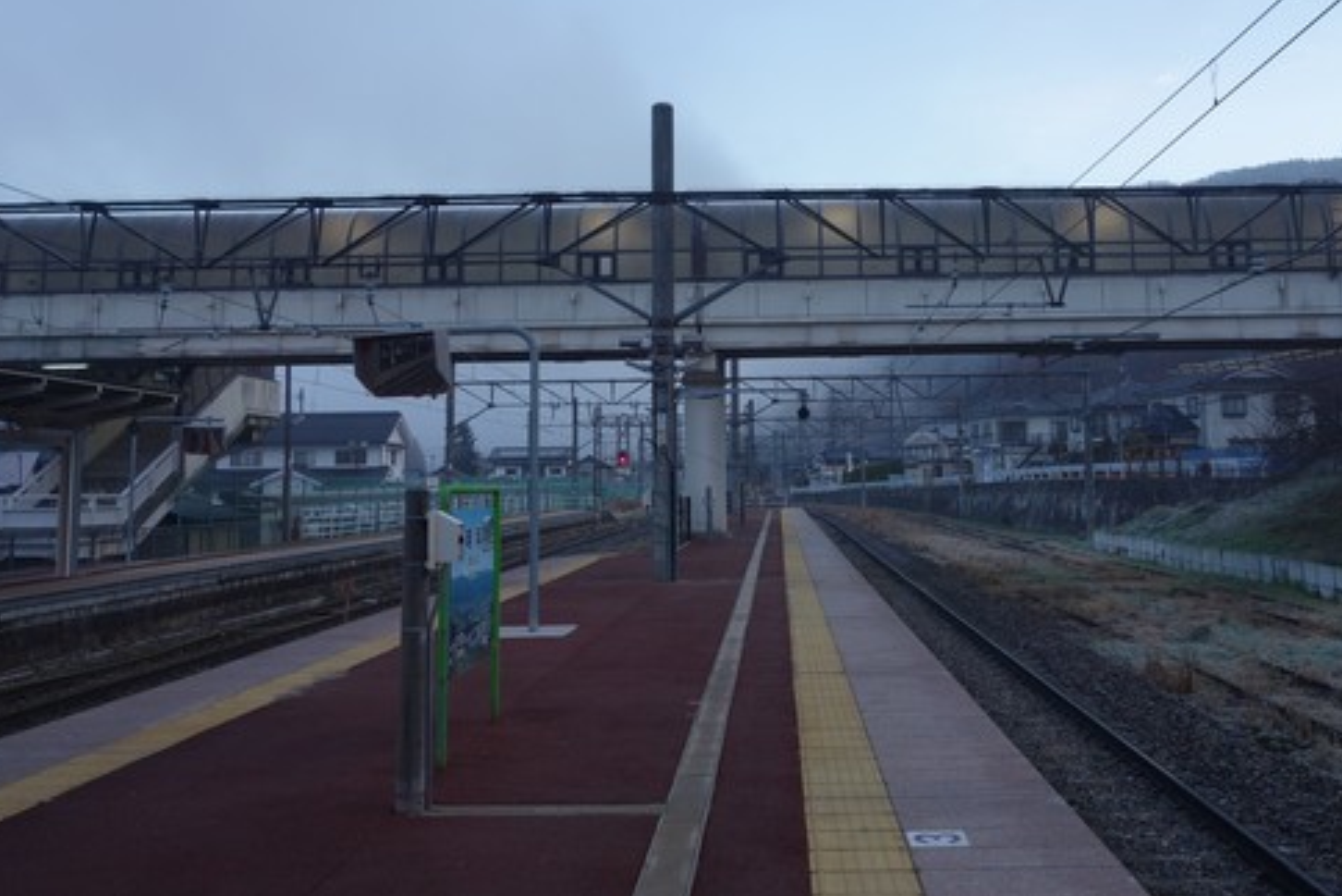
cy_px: 309
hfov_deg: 51.7
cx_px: 779
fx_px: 1380
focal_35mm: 37
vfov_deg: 35.7
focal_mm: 10.4
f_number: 3.2
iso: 125
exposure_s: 1/100
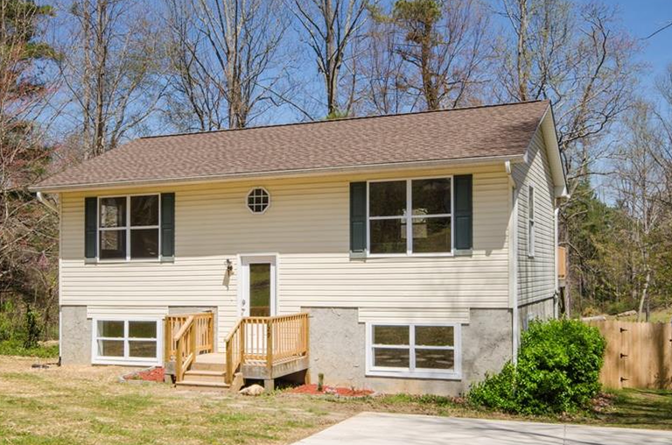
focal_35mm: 40
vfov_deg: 33.1
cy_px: 273
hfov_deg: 48.6
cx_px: 325
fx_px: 745
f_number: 11
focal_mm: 20
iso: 100
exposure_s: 1/200
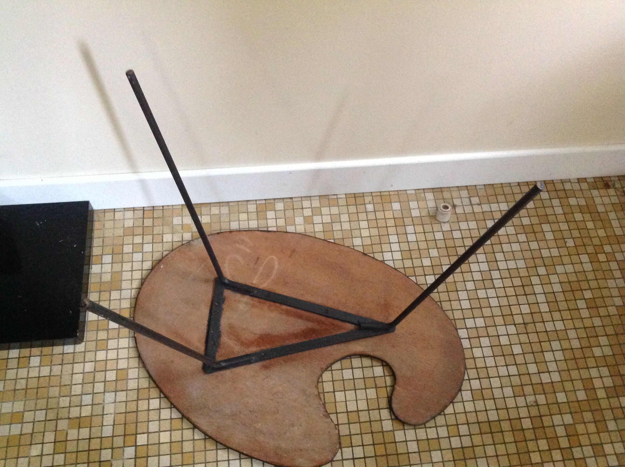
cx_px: 312
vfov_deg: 40.6
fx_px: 631
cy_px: 234
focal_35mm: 35
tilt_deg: -61.7
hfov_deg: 52.7
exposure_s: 1/15
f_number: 2.4
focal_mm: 4.28
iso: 640
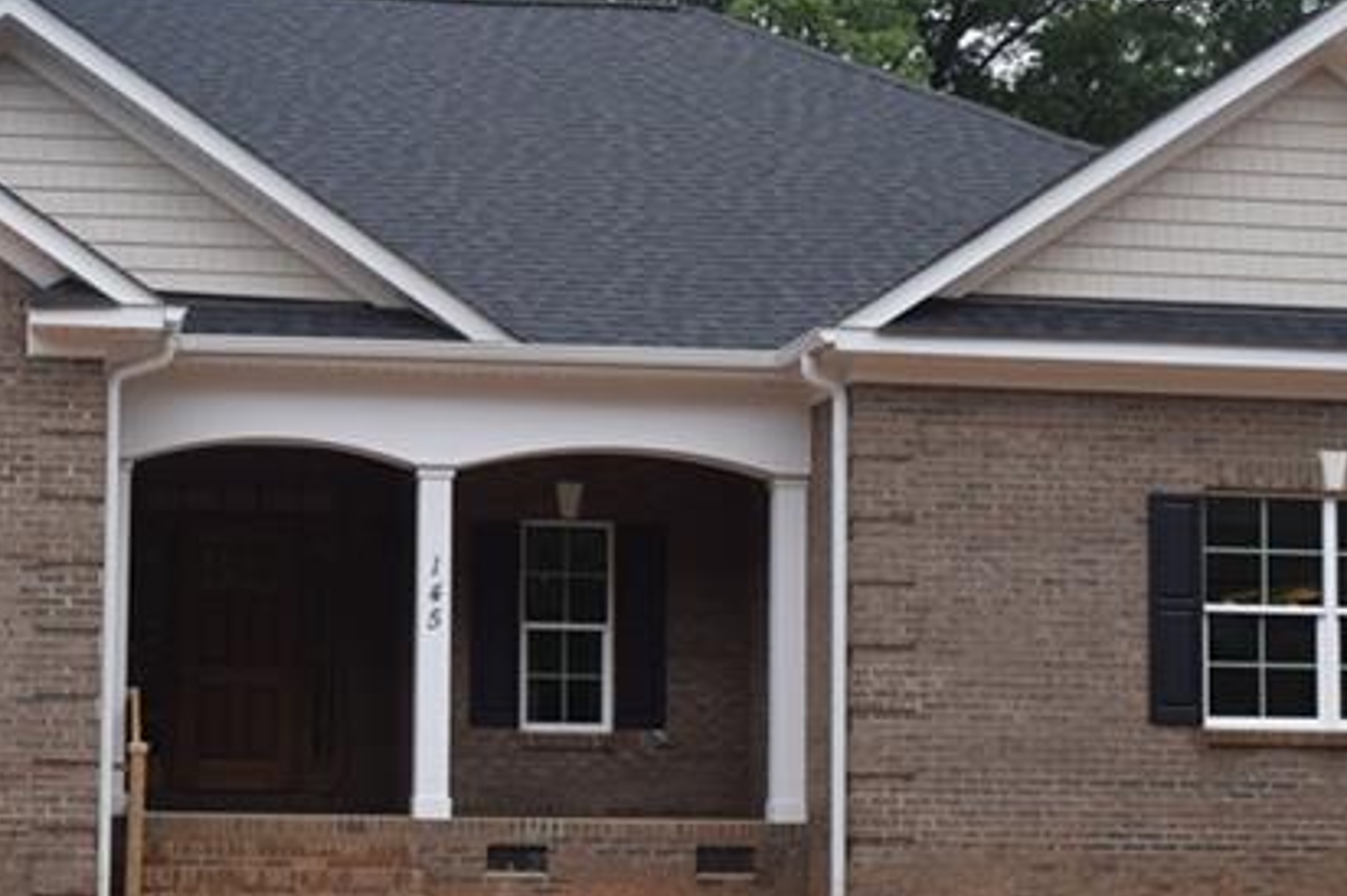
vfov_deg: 16.6
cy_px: 605
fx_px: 3066
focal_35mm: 82
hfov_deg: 24.6
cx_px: 383
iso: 400
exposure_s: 1/160
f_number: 6.3
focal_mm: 22
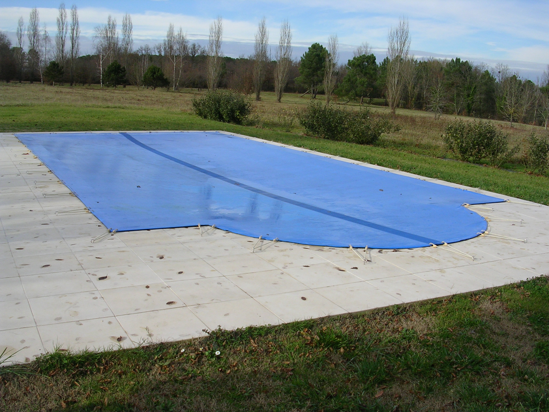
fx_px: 603
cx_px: 274
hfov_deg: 49.0
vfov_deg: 37.7
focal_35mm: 38
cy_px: 206
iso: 50
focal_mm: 5.8
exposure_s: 1/238
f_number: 5.6
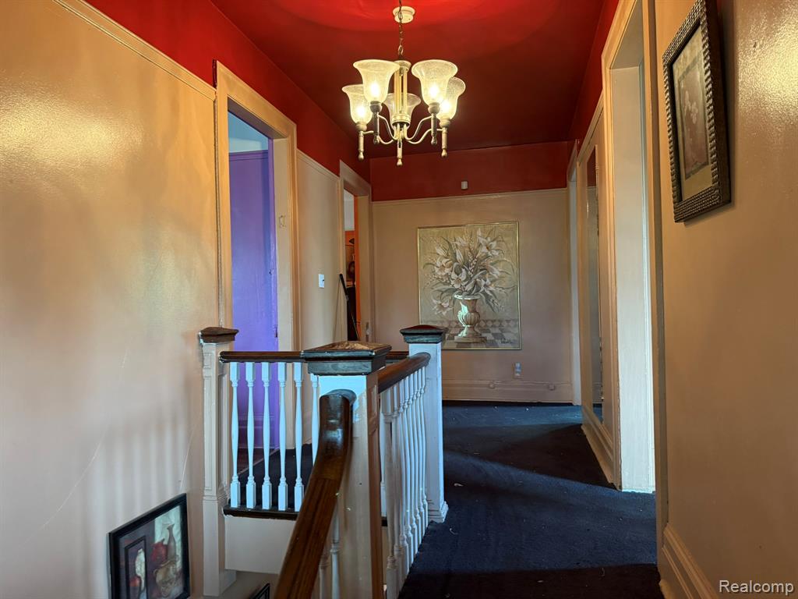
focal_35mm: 24
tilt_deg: +1.5
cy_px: 300
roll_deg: +0.5
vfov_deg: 56.8
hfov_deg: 71.6
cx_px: 399
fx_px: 553
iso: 400
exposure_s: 1/60
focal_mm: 6.76
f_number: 1.78
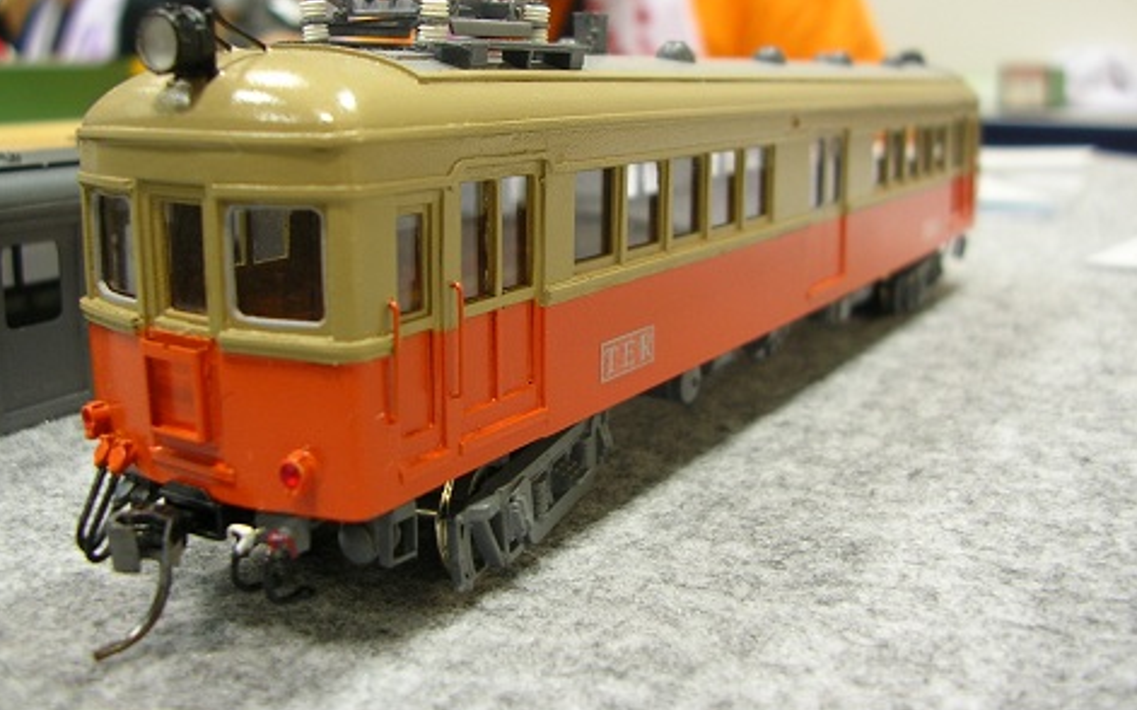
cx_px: 556
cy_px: 277
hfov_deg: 50.4
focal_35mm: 39
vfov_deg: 32.6
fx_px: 1208
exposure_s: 1/6.5
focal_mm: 5.8
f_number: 2.8
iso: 50
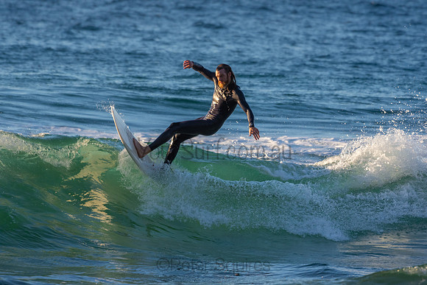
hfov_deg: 3.5
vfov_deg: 2.4
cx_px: 214
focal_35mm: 585
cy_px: 142
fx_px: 6940
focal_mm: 390
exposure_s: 1/1250
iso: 560
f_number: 5.6
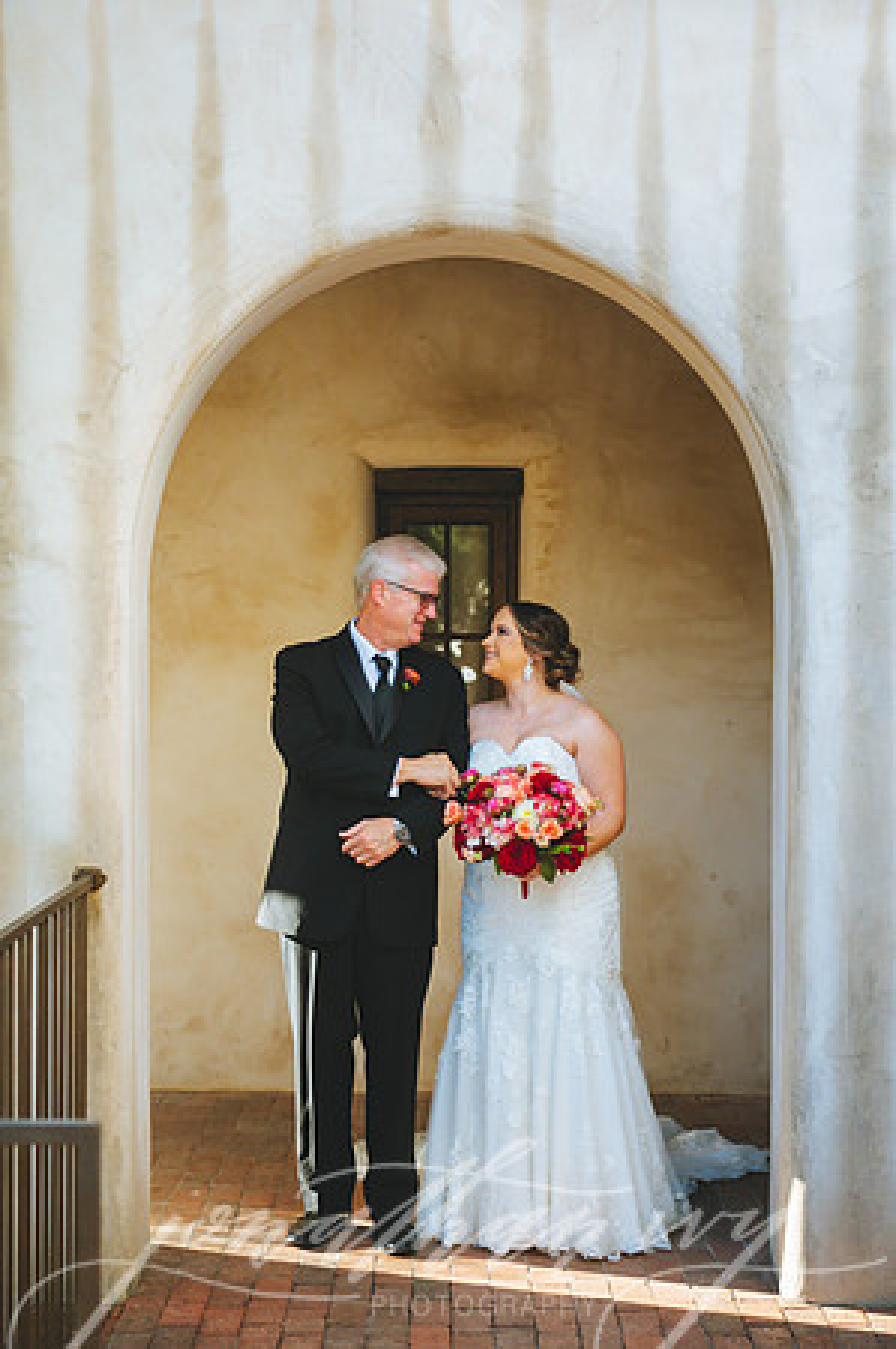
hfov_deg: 21.9
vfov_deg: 32.4
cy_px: 674
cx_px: 448
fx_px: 2320
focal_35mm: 62
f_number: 2.8
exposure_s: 1/2000
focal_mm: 62
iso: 2000
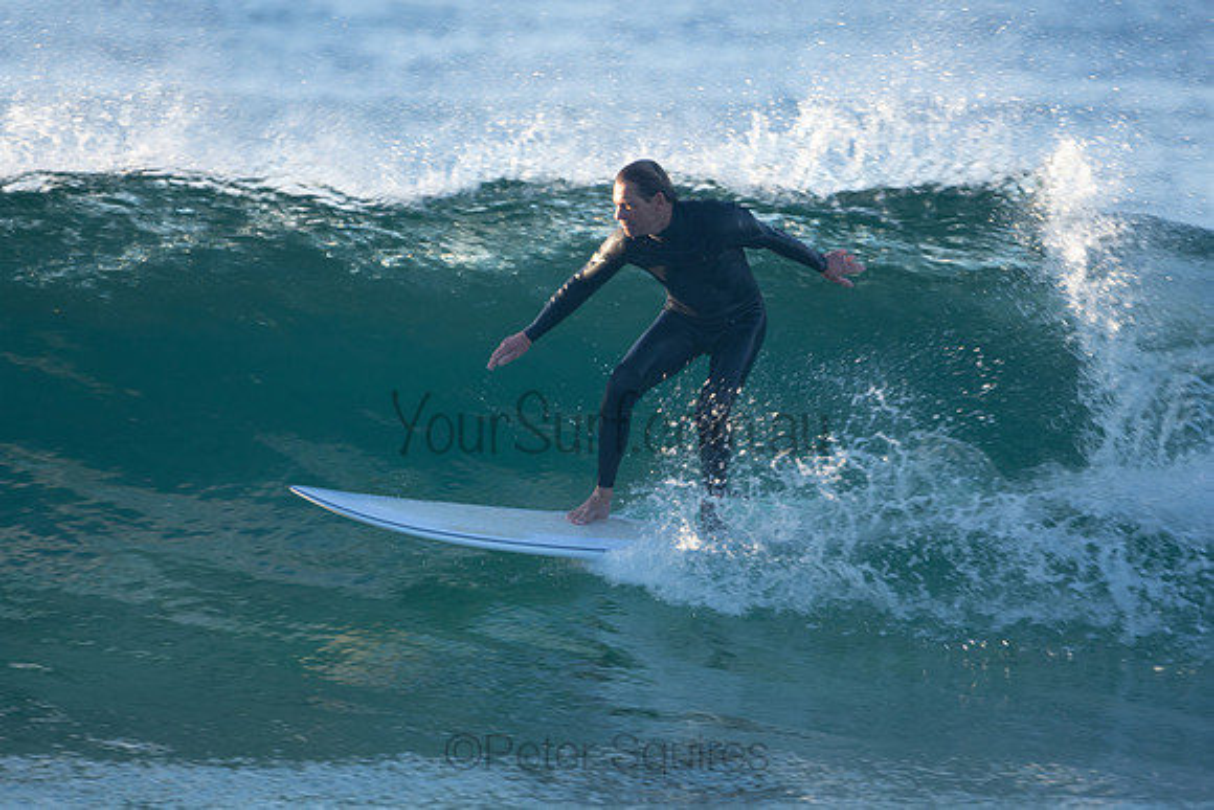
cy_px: 405
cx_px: 607
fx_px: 25296
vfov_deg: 1.8
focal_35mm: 750
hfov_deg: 2.7
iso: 250
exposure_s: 1/320
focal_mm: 500
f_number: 5.6
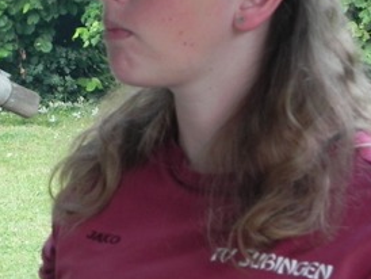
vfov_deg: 9.6
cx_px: 38
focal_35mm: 154
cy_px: 118
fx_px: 1652
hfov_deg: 12.7
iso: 160
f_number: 3.5
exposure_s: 1/58.6
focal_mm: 11.8
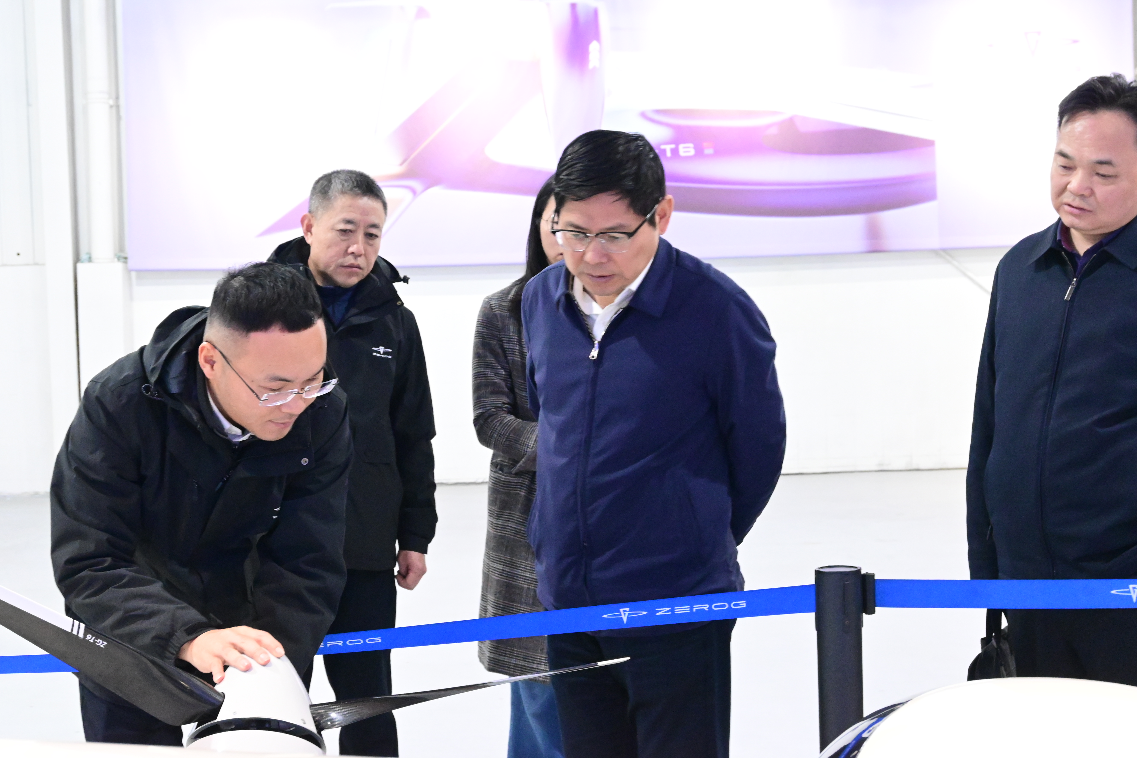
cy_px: 376
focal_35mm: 63
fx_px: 1990
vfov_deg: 21.6
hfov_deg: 31.9
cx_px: 556
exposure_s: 1/30
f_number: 7.1
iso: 6400
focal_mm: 40
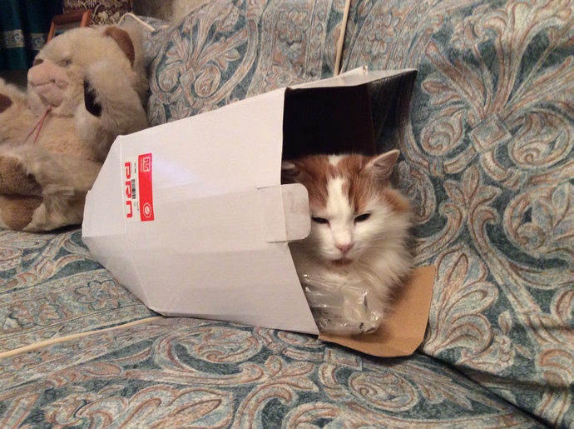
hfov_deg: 56.9
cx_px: 287
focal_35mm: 32
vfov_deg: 44.0
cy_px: 214
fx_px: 530
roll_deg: +1.4
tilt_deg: -19.6
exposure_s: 1/25
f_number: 2.4
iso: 200
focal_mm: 3.3
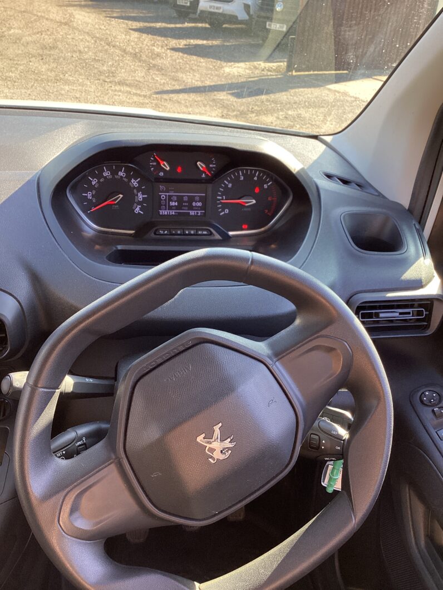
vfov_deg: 58.3
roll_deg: -4.5
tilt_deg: -32.1
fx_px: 529
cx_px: 222
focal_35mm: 31
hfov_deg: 45.5
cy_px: 295
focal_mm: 3.3
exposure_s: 1/120
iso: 64
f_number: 2.4
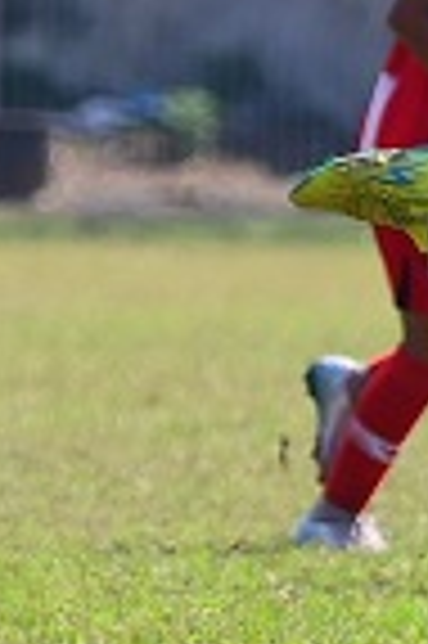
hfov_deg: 1.0
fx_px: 24936
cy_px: 65
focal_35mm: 1395
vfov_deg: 1.5
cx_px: 1018
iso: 160
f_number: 3.2
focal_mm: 150
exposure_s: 1/1600
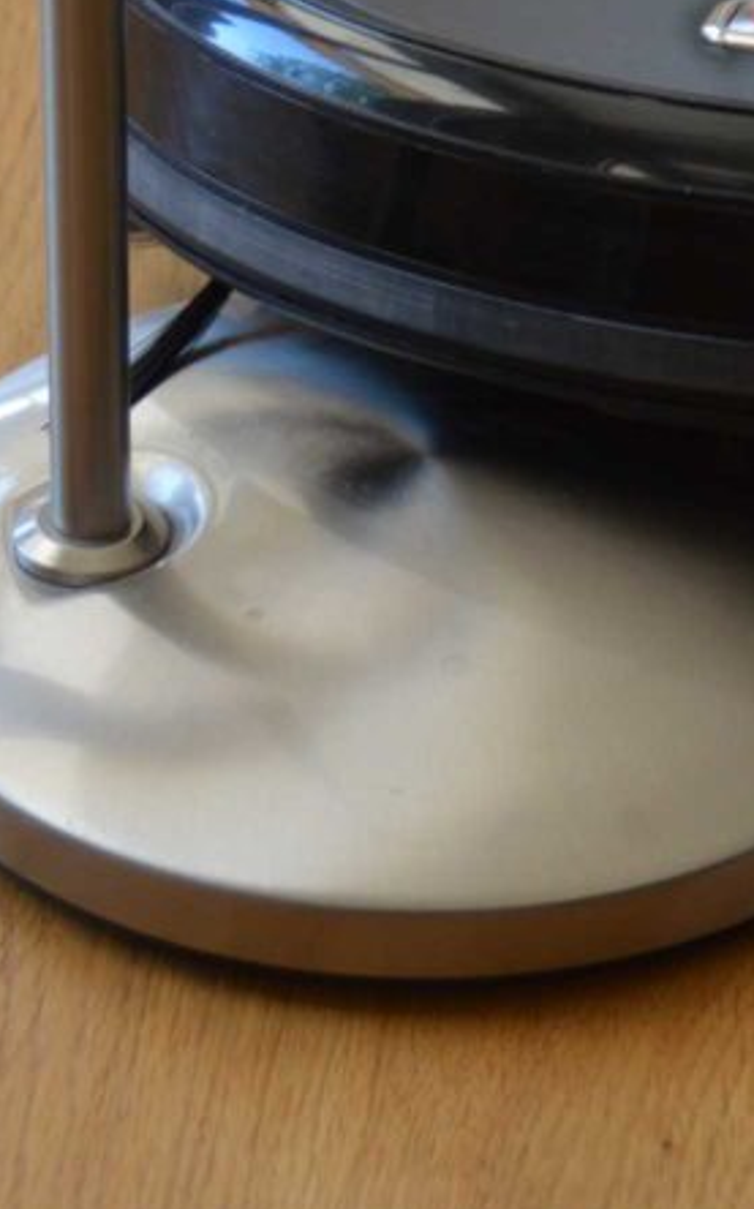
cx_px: 640
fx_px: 5893
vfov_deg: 11.7
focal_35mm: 179
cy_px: 497
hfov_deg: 7.3
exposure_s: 1/100
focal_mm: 52
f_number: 5
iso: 400
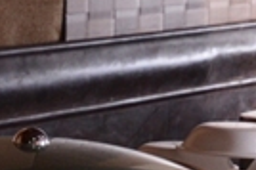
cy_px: 407
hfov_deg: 8.6
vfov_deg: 5.7
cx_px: -161
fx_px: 1648
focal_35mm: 232
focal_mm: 28
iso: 800
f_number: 8
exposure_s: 1/100
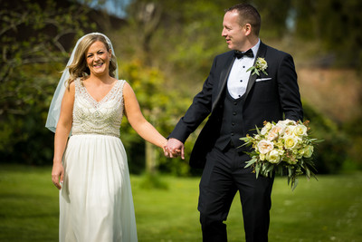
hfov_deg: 12.4
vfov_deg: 8.3
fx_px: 1660
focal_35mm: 165
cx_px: 181
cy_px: 121
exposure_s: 1/1250
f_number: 2.8
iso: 100
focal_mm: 165
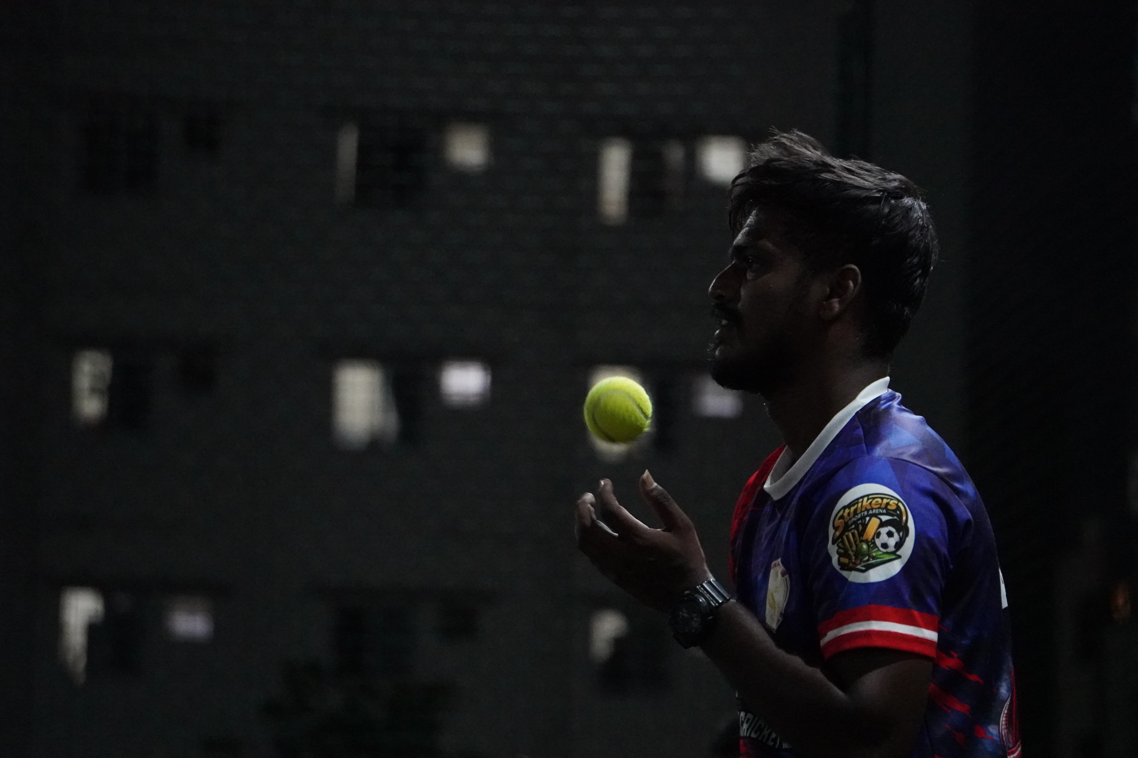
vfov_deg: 6.3
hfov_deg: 9.5
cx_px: 569
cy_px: 379
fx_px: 6875
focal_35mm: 218
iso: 8000
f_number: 5.6
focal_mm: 145
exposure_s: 1/125
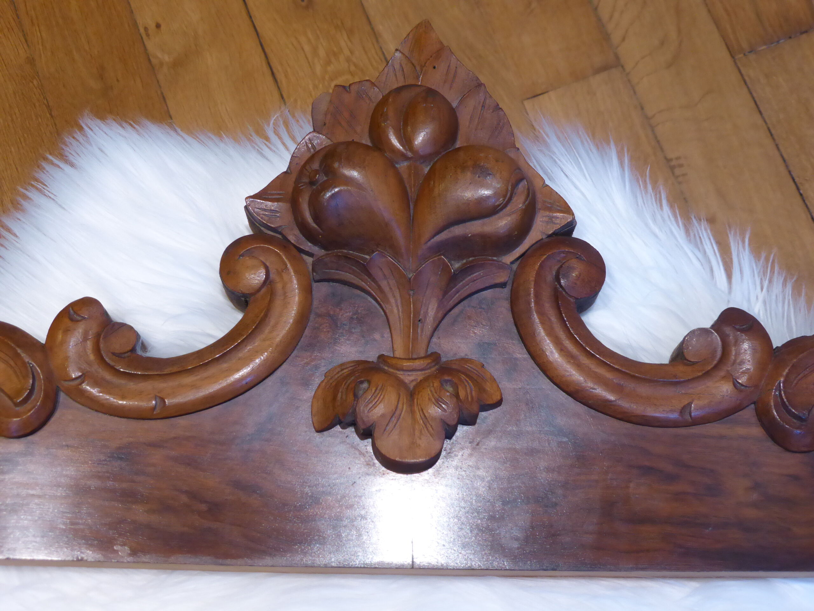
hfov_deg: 31.2
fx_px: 1458
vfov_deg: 23.7
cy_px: 306
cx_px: 407
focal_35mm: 62
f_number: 4.8
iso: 400
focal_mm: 11
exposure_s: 1/15
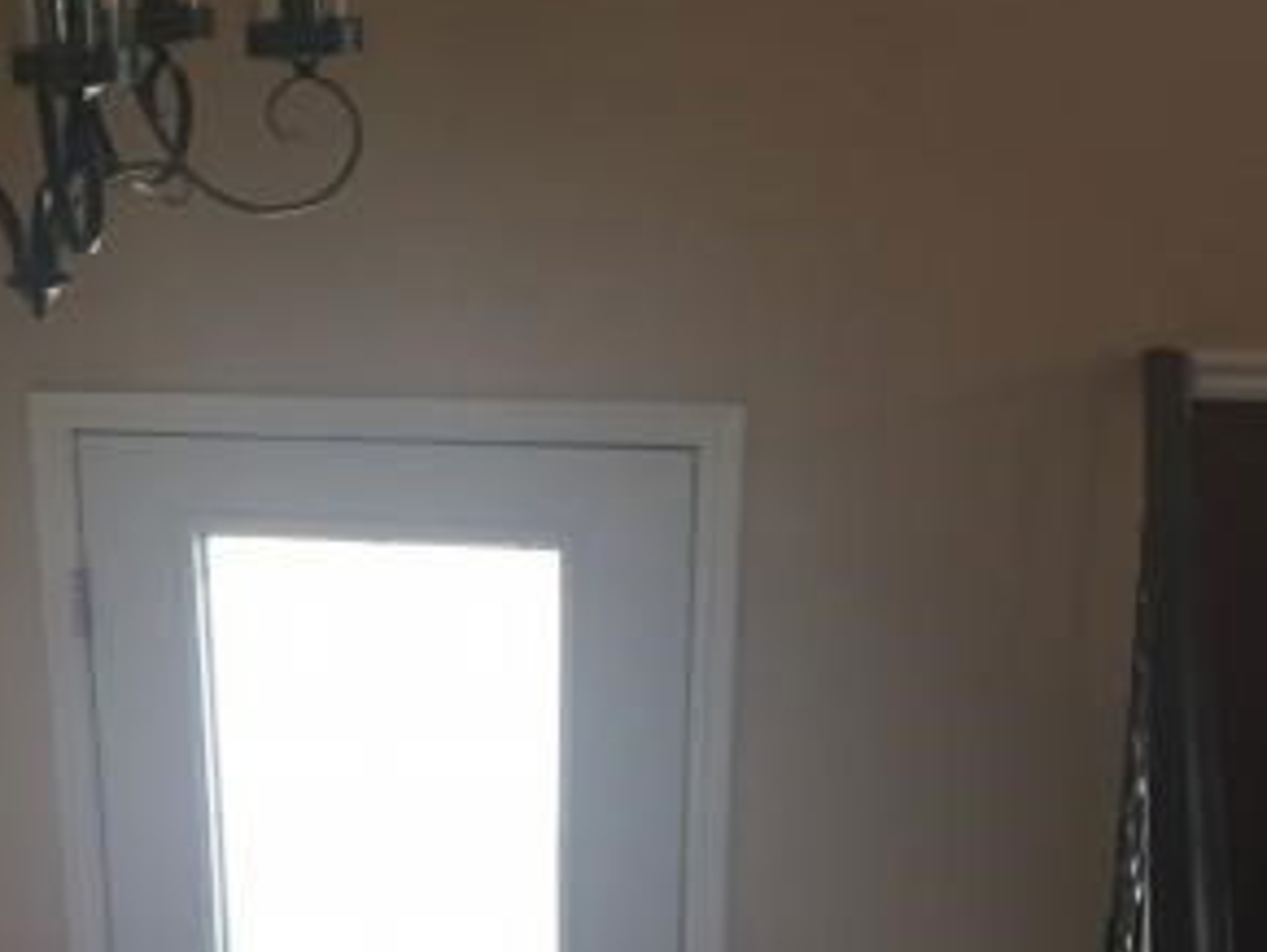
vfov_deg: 22.4
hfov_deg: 29.3
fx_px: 2344
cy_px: 847
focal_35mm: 64
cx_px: 188
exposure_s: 1/30
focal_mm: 4.15
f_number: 2.2
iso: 100
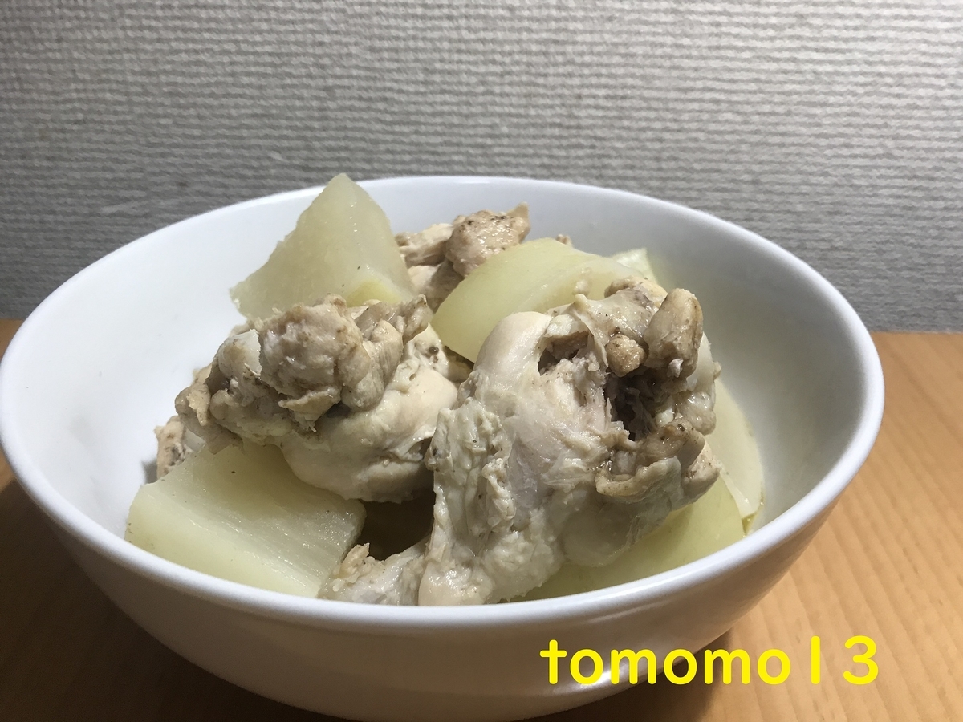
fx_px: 779
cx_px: 482
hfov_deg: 63.4
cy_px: 361
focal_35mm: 28
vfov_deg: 49.7
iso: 32
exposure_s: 1/30
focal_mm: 3.99
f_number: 1.8
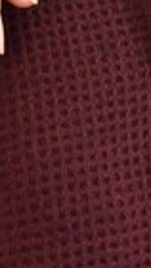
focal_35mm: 186
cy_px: 0
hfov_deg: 6.5
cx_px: 0
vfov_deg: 11.5
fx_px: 1321
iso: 100
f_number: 7.1
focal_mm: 46
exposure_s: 1/160
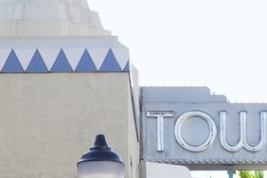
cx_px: 222
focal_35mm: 284
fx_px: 2106
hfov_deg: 7.2
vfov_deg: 4.6
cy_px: 526
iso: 400
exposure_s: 1/100
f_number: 25
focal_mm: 40
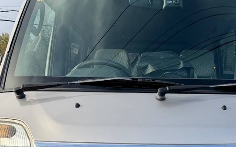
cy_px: 158
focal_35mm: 60
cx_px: 163
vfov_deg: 20.7
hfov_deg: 33.6
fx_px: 386
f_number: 1.78
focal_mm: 6.76
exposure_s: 1/1091
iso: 80
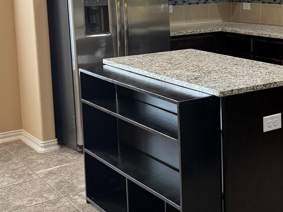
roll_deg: +0.6
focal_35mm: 66
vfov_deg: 22.0
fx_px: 540
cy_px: 50
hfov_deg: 28.9
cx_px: 217
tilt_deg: -8.2
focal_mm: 6.76
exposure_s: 1/60
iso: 200
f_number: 1.78
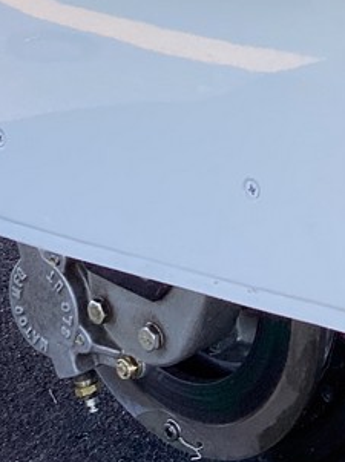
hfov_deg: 13.2
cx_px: 379
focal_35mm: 110
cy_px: -176
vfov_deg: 16.7
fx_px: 1465
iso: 25
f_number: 2.4
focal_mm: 3.3
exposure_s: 1/342
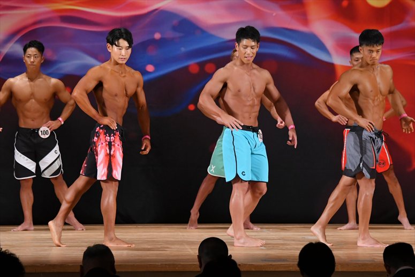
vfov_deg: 6.1
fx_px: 2593
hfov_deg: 9.2
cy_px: 138
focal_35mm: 225
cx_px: 208
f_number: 5.6
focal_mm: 150
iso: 3200
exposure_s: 1/400
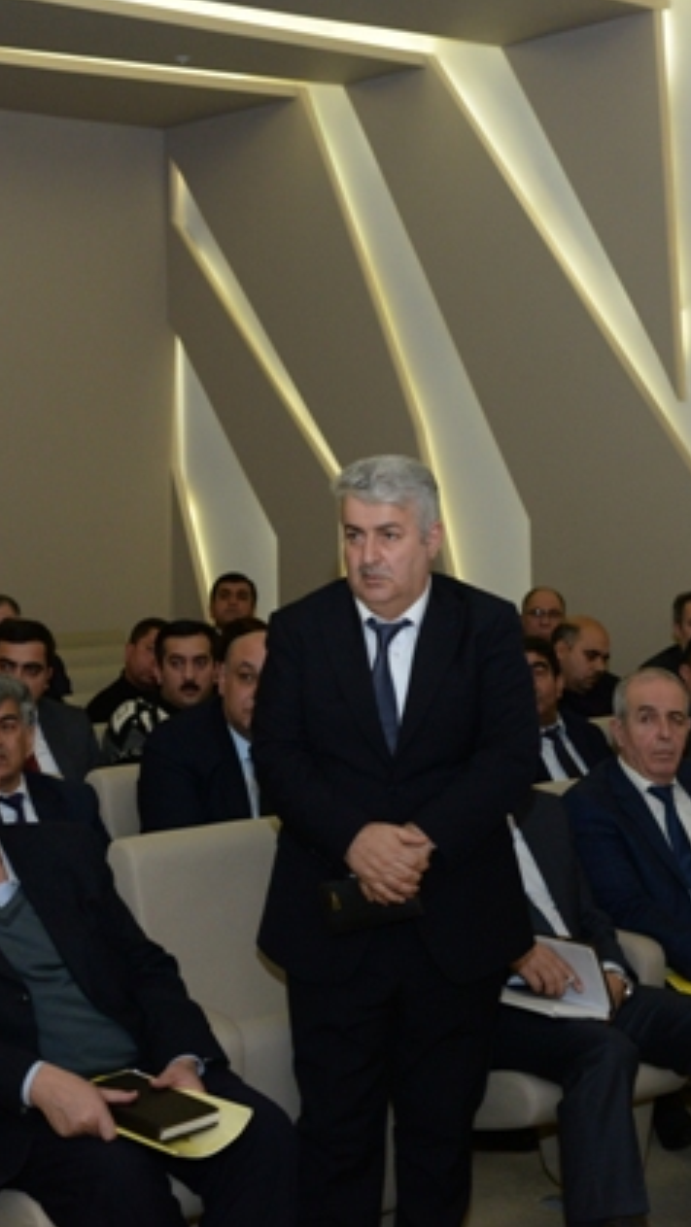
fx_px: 2279
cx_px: 388
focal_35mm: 70
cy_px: 614
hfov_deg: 17.2
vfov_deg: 30.1
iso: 2200
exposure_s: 1/100
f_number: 5
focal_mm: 44
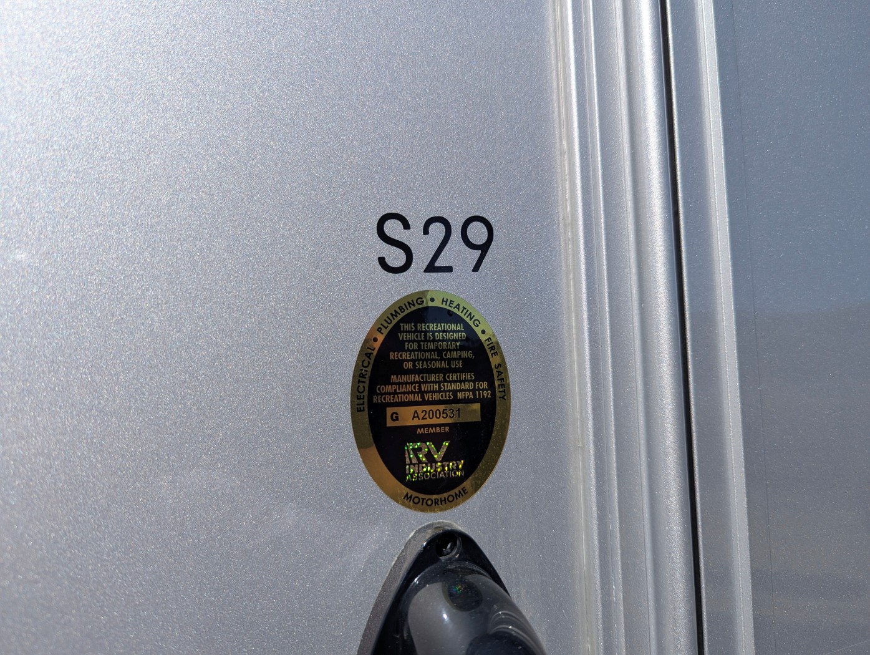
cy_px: 328
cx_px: 435
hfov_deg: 71.5
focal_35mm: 24
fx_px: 604
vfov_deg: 56.9
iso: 43
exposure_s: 1/3145
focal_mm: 6.81
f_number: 1.85
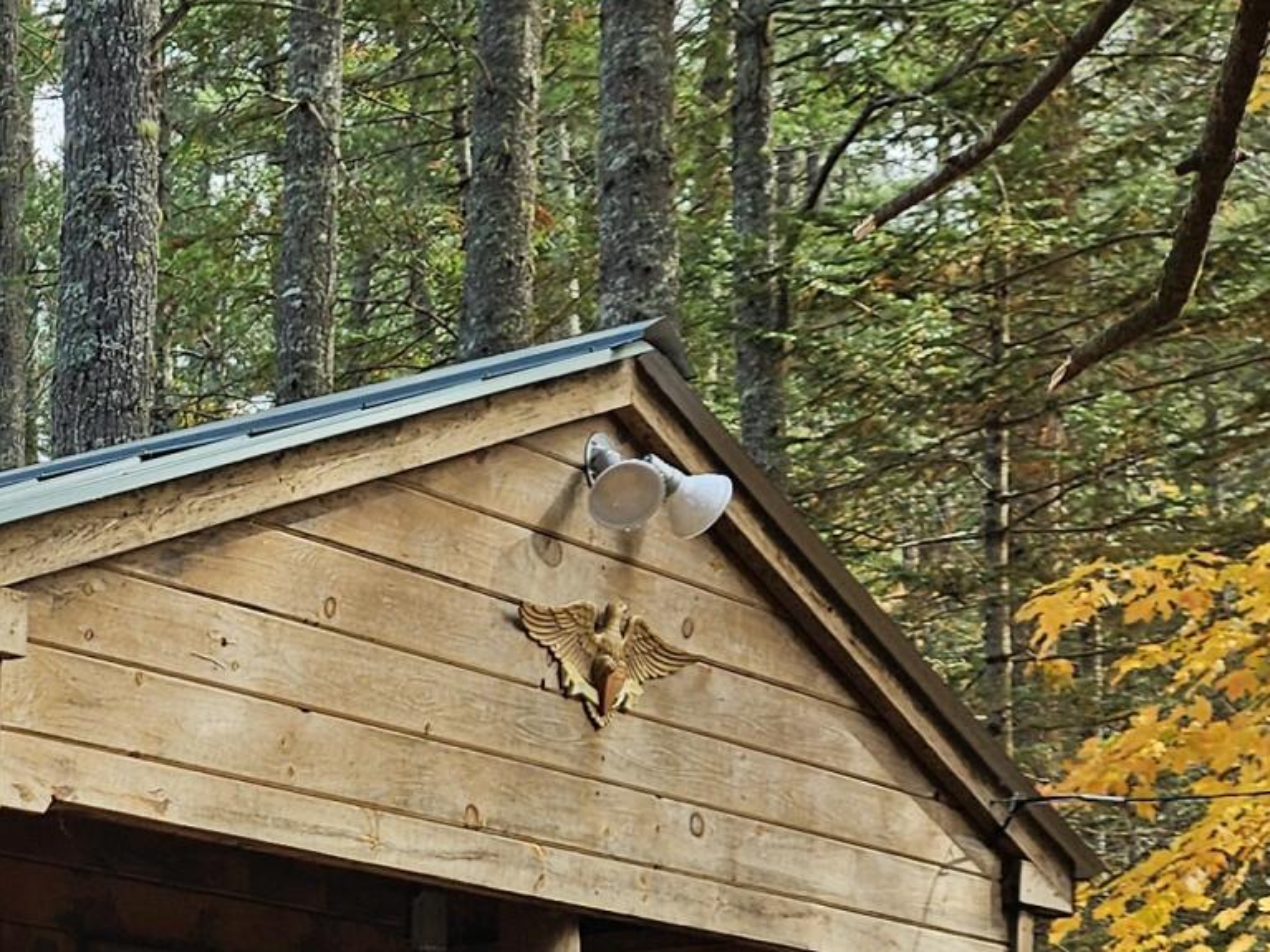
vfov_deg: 15.7
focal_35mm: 90
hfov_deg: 18.9
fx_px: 3301
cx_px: -697
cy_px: 1214
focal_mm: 5.4
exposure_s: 1/299
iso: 25
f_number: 1.8
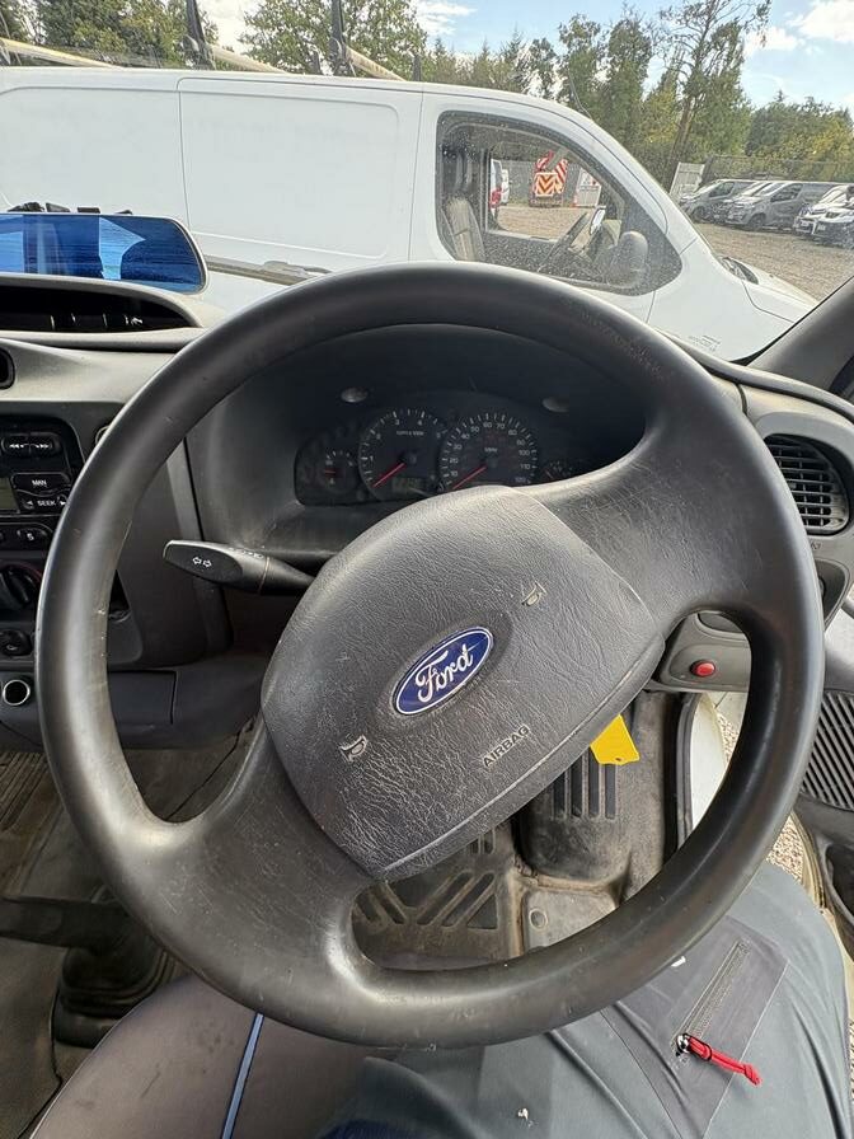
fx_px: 461
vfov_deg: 102.1
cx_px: 427
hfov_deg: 85.7
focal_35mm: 14
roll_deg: -2.7
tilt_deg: -40.2
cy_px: 570
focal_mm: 2.22
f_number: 2.2
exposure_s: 1/140
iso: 80
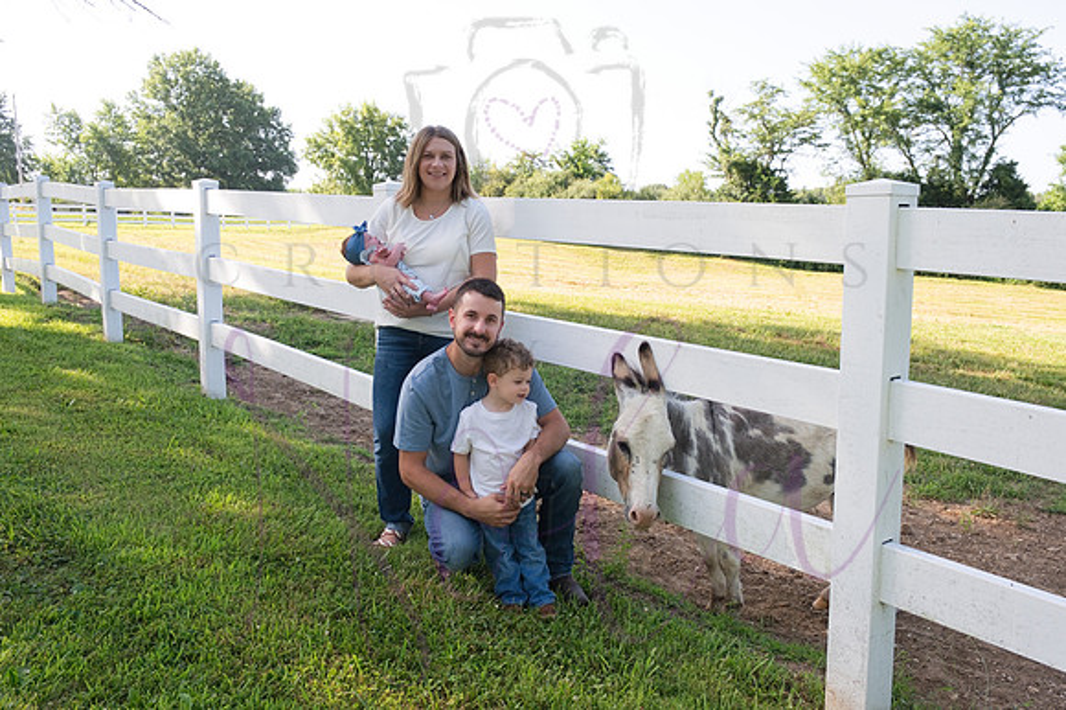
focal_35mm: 29
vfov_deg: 44.9
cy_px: 355
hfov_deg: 63.7
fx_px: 858
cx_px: 533
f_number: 7.1
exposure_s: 1/320
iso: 400
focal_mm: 29
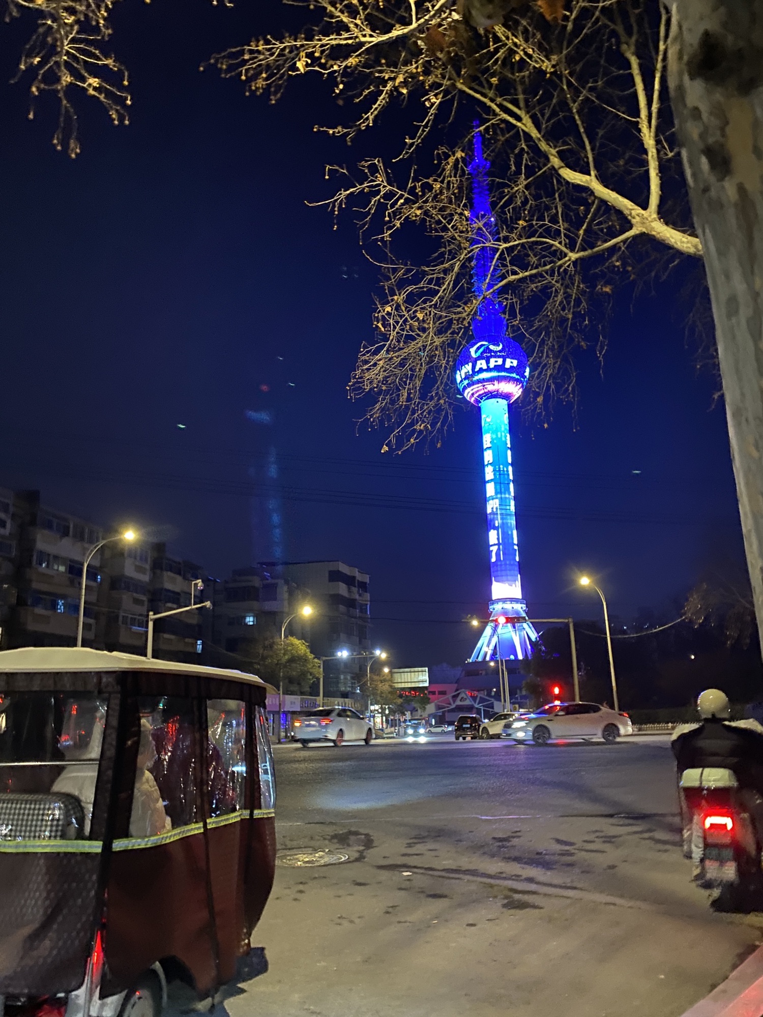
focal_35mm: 26
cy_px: 508
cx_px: 382
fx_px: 764
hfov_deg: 53.1
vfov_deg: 67.3
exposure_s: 1/25
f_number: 1.8
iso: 1000
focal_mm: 4.25
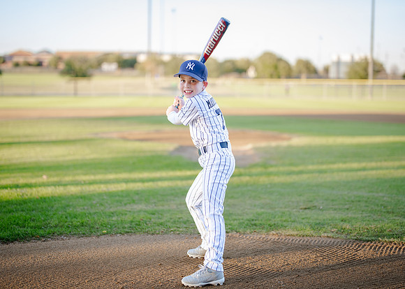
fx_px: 674
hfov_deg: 33.4
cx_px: 200
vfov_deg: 24.2
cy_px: 132
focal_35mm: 59
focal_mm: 50
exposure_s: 1/1250
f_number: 1.2
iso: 250
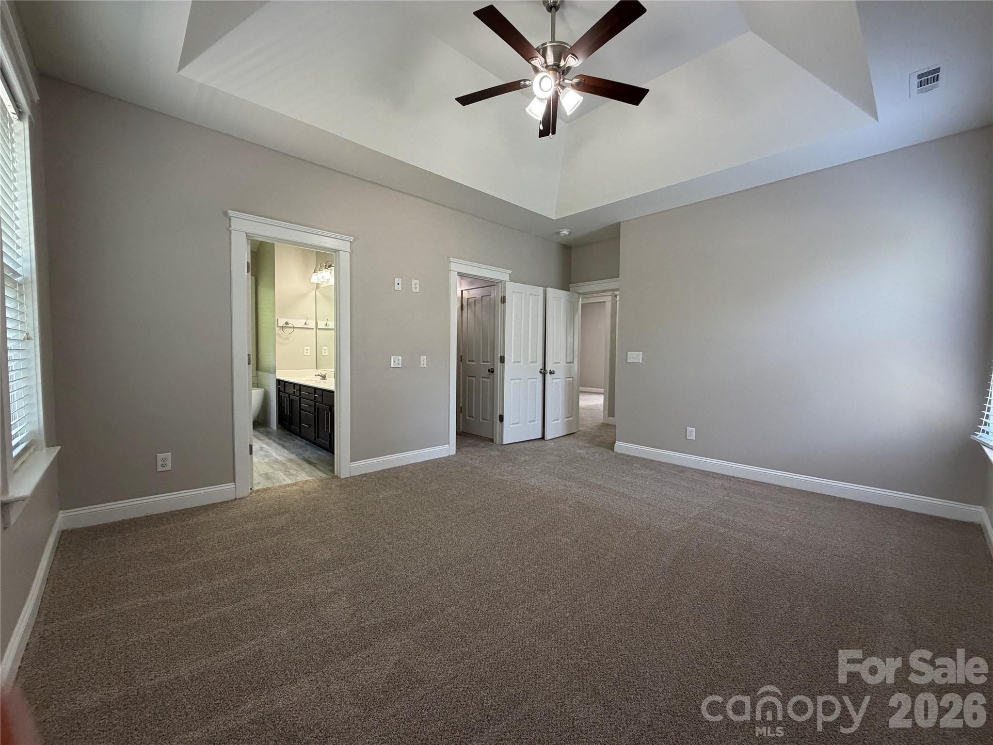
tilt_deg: -2.3
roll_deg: -0.8
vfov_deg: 85.7
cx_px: 496
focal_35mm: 14
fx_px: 402
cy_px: 372
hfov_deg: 102.1
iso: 320
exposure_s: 1/121
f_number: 2.2
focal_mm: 2.22
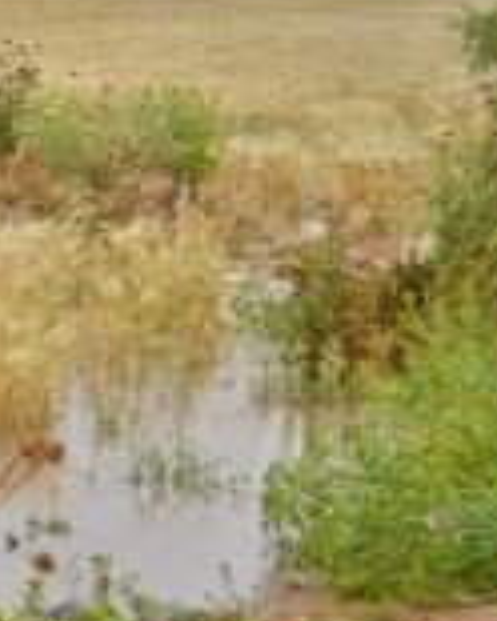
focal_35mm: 147
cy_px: 10
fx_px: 2697
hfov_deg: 9.7
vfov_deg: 13.0
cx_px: -569
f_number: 4.5
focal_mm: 29
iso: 500
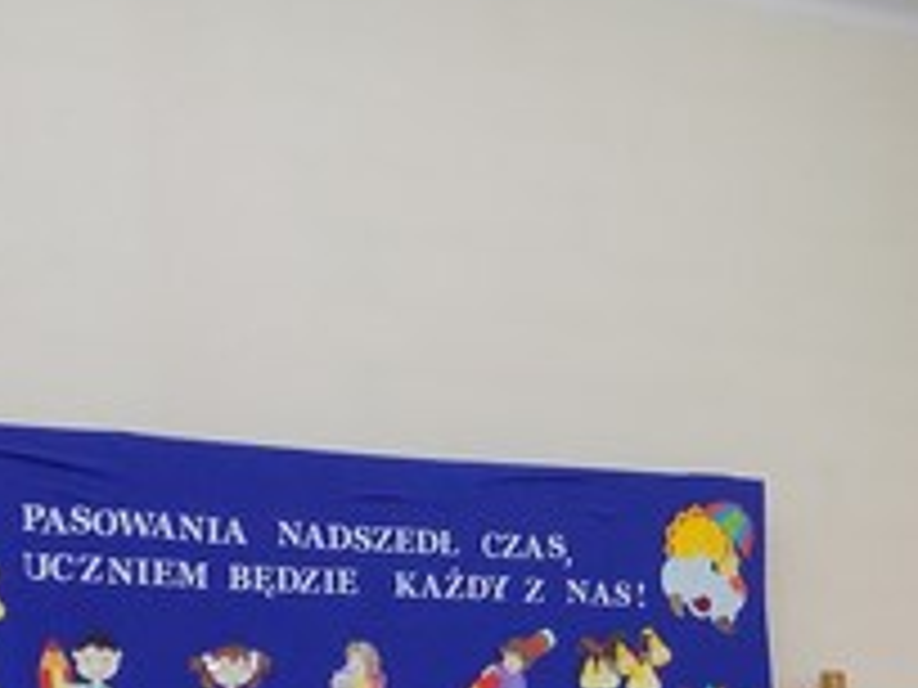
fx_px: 2493
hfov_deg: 20.7
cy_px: 917
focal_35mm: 94
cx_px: 688
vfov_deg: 15.0
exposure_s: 1/30
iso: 250
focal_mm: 4.3
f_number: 3.1
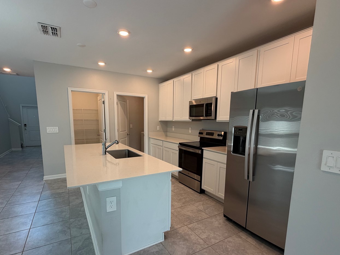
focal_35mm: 18
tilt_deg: -8.3
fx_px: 177
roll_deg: -1.2
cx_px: 166
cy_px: 146
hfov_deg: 87.7
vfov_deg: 71.2
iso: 160
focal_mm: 2.22
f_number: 2.2
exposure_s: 1/120
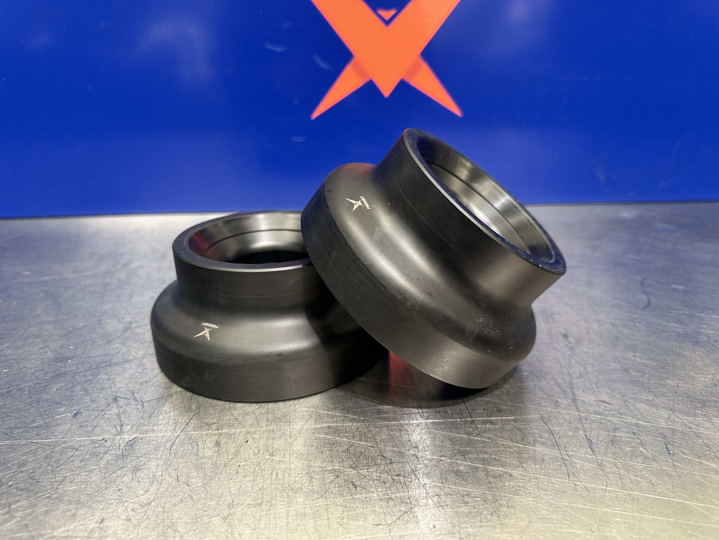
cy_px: 270
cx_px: 360
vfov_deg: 56.8
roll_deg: +0.3
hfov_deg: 71.6
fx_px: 498
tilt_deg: -22.7
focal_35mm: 24
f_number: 1.78
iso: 200
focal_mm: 6.86
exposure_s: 1/100
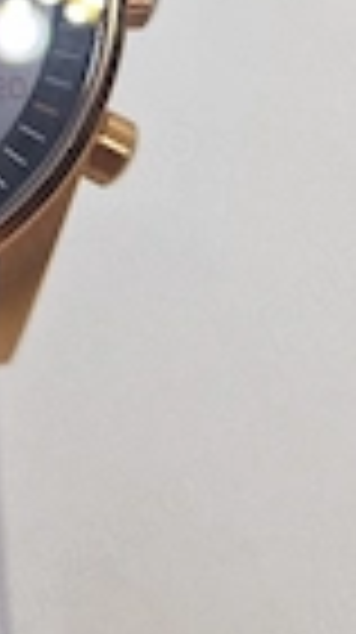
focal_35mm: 71
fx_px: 1195
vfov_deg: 27.2
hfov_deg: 15.4
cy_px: -67
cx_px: -207
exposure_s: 1/100
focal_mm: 6.4
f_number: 1.8
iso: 50
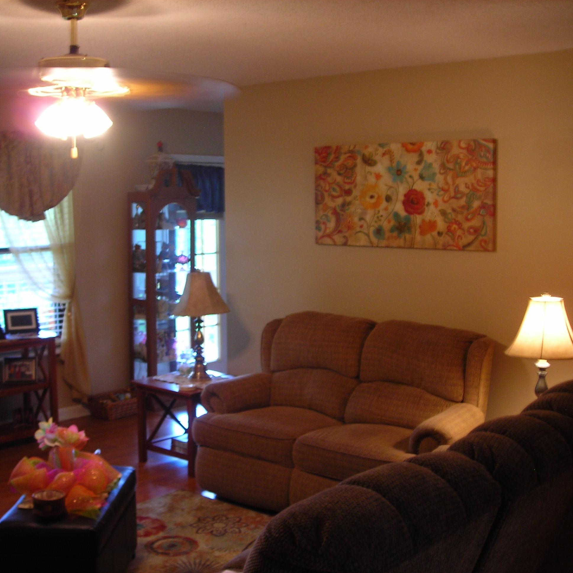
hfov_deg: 37.4
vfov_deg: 37.6
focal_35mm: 45
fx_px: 843
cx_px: 232
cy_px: 287
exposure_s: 1/6
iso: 50
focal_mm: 6.3
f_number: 3.2
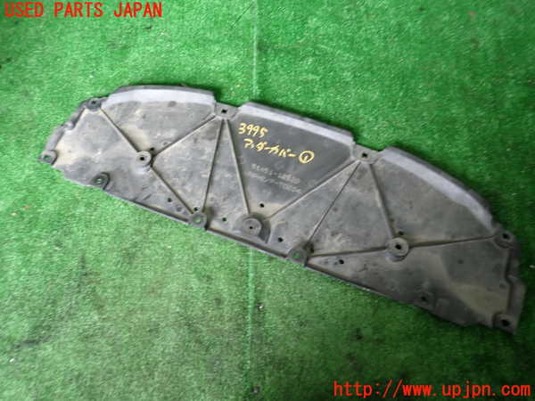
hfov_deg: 69.4
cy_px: 200
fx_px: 386
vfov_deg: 54.9
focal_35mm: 25
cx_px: 268
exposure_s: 1/50
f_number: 2
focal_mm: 4.5
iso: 200
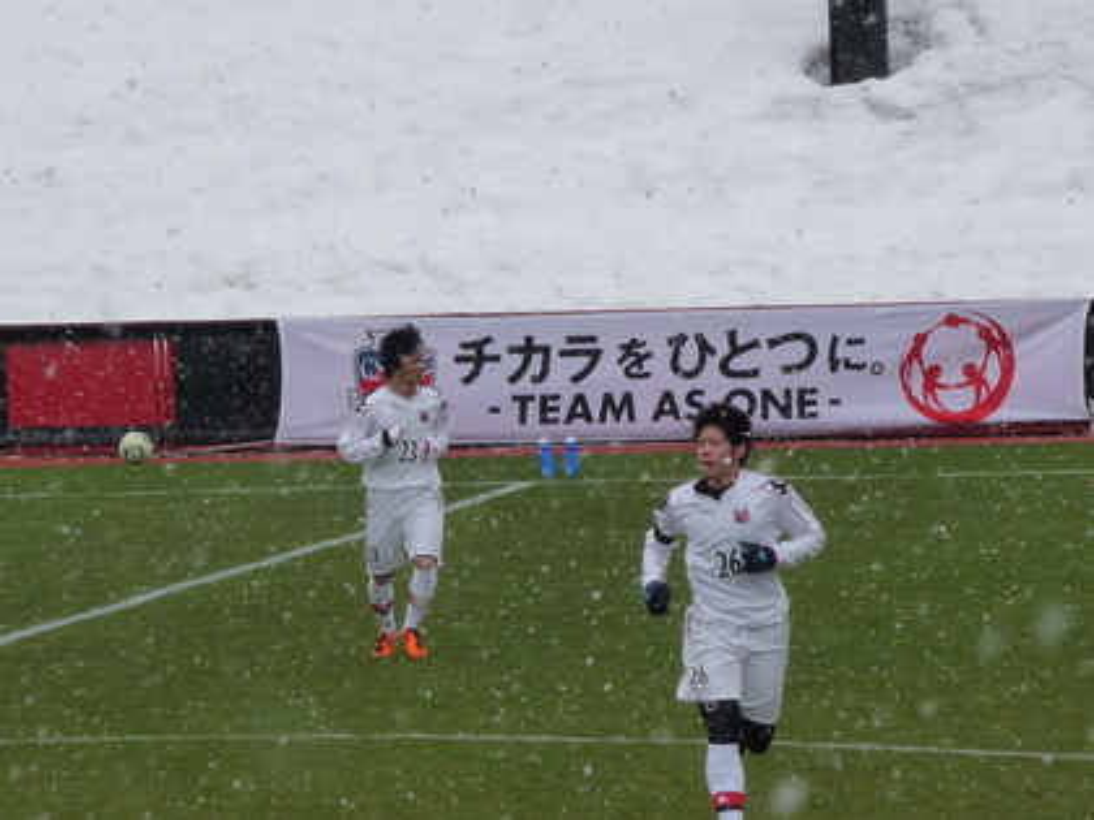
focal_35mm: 472
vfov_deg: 3.2
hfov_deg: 4.2
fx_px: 14917
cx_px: 547
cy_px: 410
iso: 160
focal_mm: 47
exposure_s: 1/640
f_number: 4.9
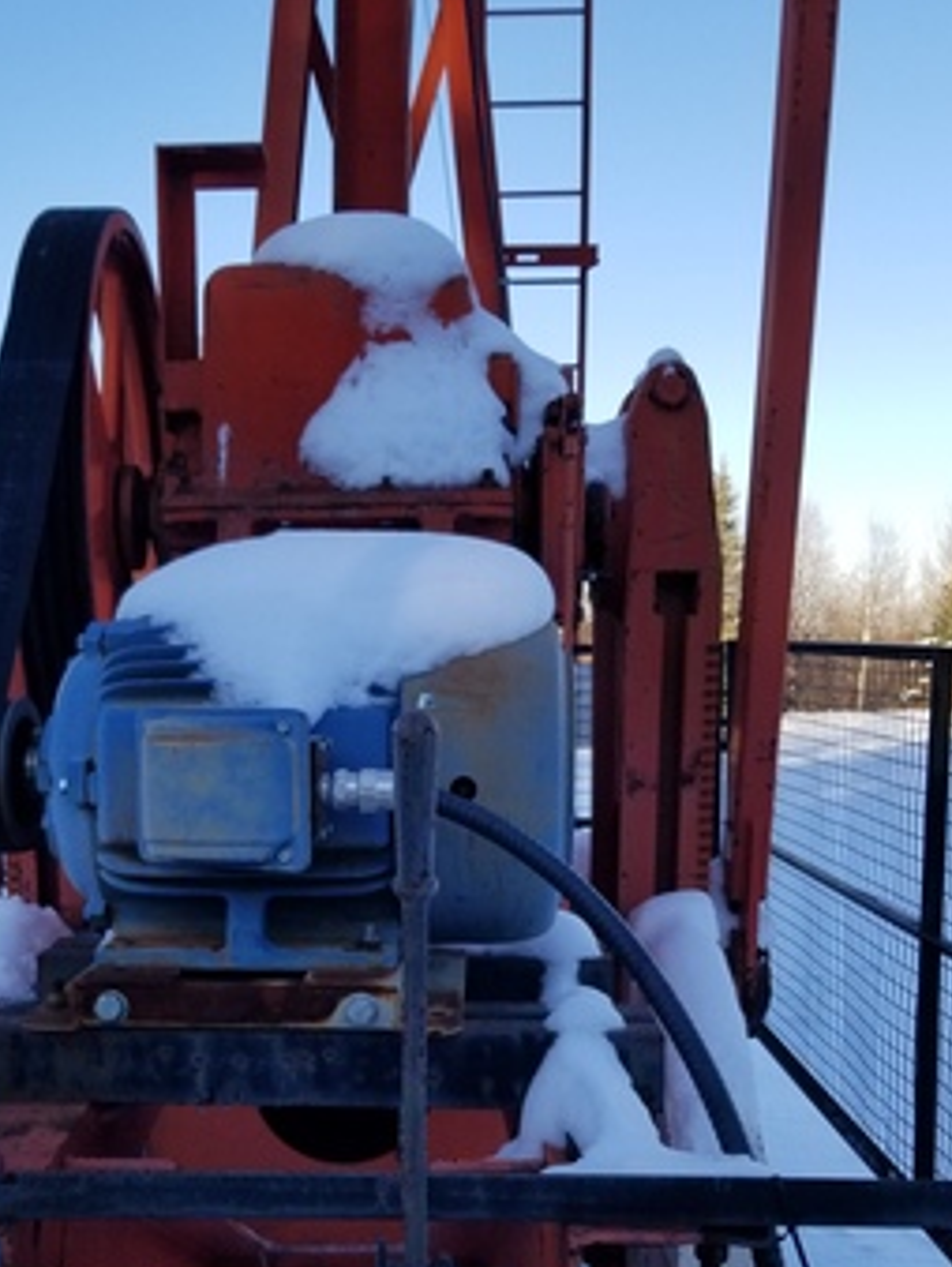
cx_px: 285
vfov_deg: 45.2
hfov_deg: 34.7
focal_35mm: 41
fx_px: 1502
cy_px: 815
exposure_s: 1/982
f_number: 1.7
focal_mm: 4.25
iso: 50
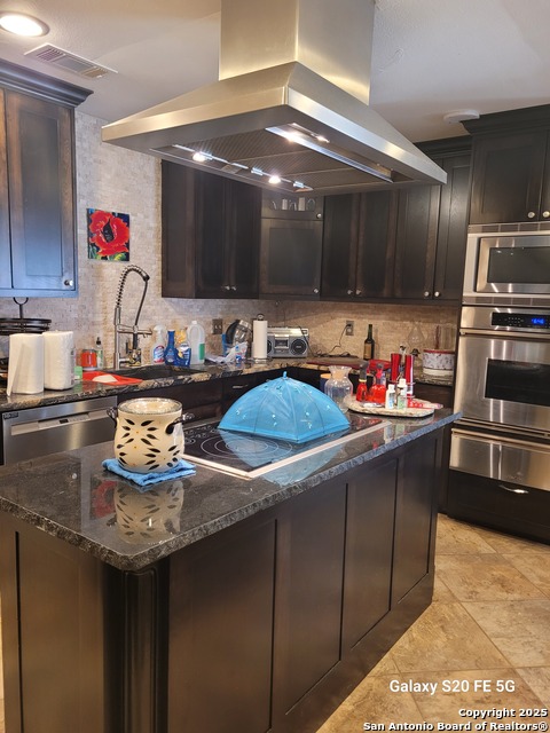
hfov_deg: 53.1
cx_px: 275
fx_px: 551
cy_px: 366
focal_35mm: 26
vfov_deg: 67.3
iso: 320
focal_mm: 5.4
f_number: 1.8
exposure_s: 1/40
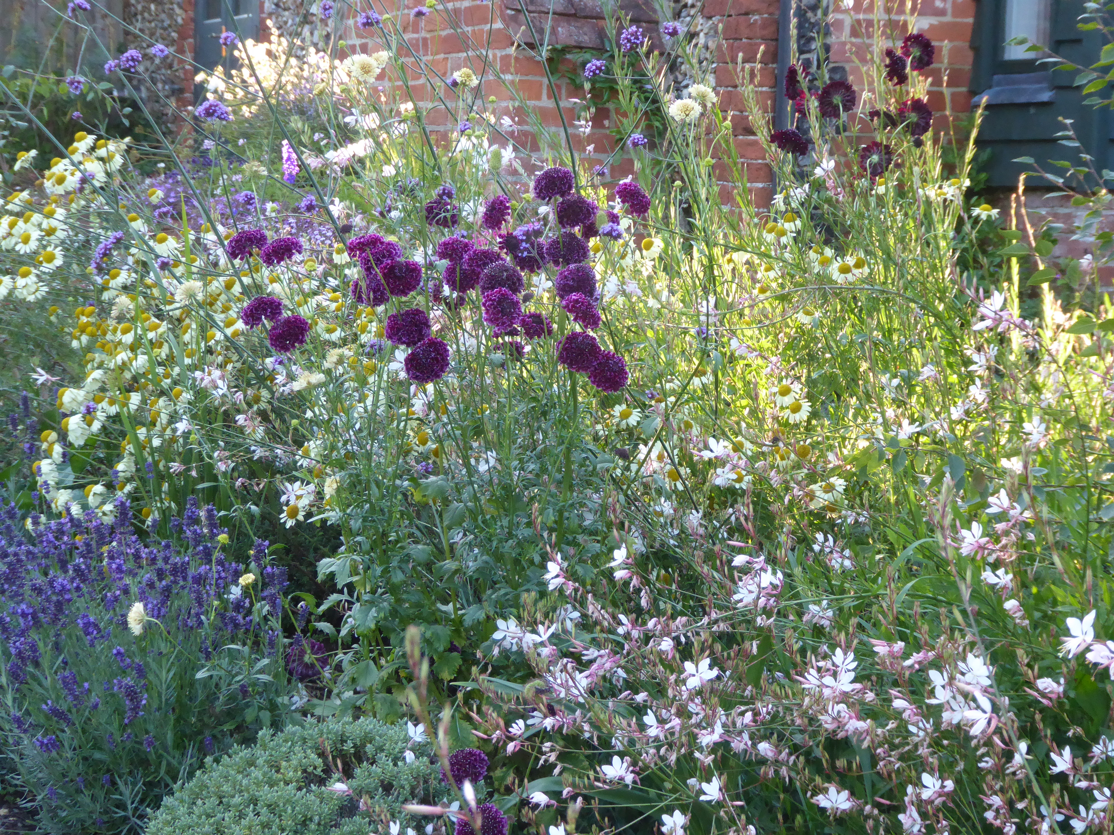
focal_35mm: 85
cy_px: 418
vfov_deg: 17.4
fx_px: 2735
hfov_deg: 23.0
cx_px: 557
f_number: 4.7
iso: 640
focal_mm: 14.1
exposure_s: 1/125
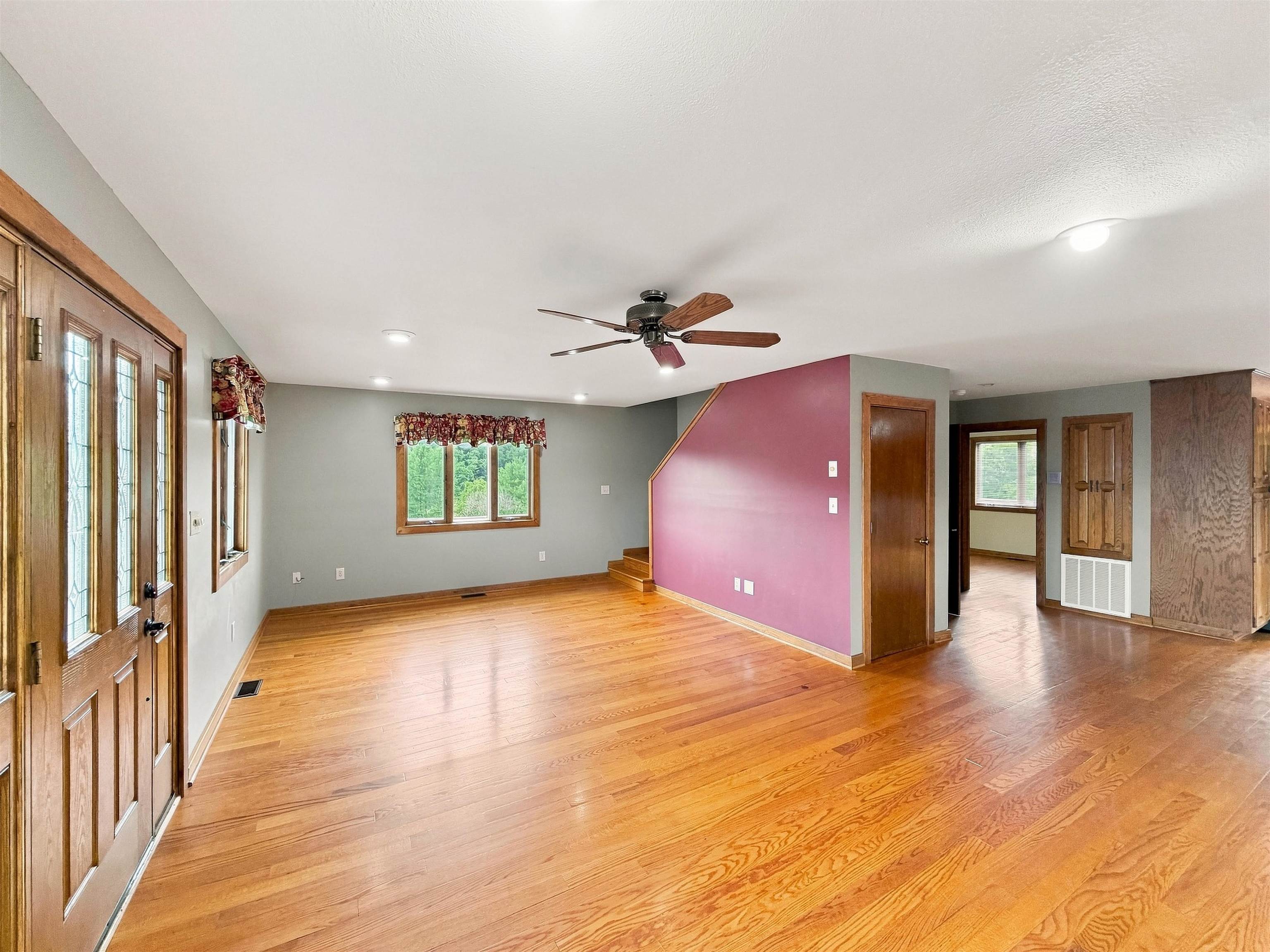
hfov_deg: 102.1
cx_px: 635
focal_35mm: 14
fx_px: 514
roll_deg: -1.4
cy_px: 476
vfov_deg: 85.7
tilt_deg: -0.5
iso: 320
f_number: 2.2
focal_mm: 2.2
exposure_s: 1/120
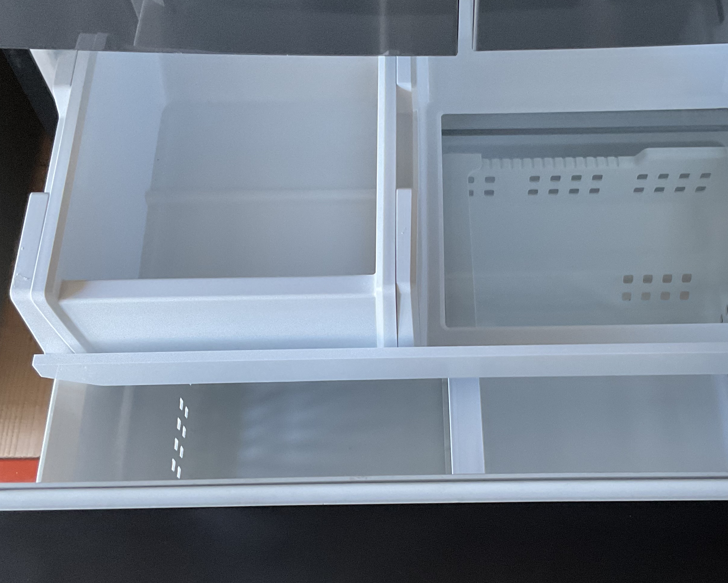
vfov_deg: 32.0
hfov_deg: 39.3
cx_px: 447
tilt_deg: -63.4
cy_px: 335
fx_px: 1013
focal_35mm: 47
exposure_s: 1/60
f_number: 1.8
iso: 125
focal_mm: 3
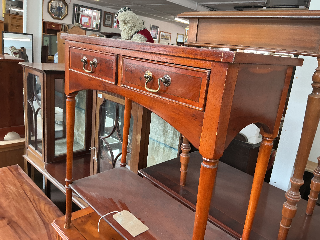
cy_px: 120
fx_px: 268
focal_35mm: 29
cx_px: 160
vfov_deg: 48.2
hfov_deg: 61.7
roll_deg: -8.2
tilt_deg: -16.2
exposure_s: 1/50
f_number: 1.8
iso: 40
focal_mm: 3
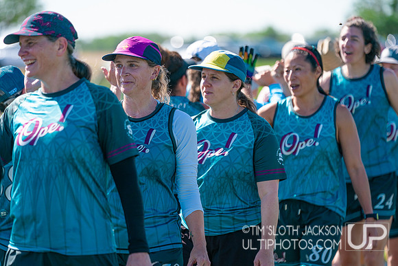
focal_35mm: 200
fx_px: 2212
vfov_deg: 6.9
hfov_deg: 10.3
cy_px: 133
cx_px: 199
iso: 400
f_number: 3.5
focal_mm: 200
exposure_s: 1/3200
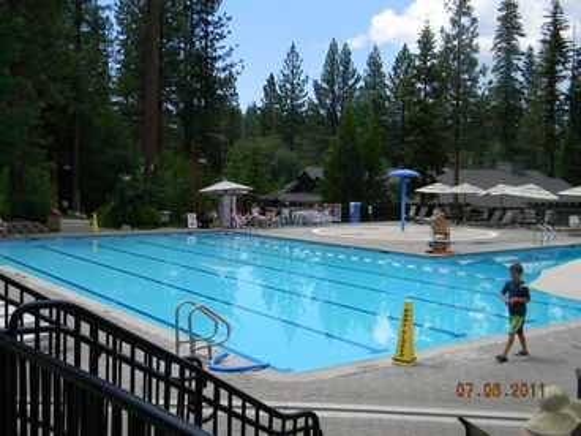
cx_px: 290
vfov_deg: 35.1
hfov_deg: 45.8
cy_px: 218
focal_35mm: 41
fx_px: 688
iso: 80
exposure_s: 1/667
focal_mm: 7.3
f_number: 3.8
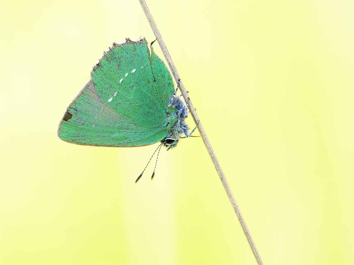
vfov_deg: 2.7
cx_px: 177
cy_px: 132
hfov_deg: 3.5
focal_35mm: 561
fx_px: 5737
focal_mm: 280
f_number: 11
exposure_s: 1/200
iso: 640
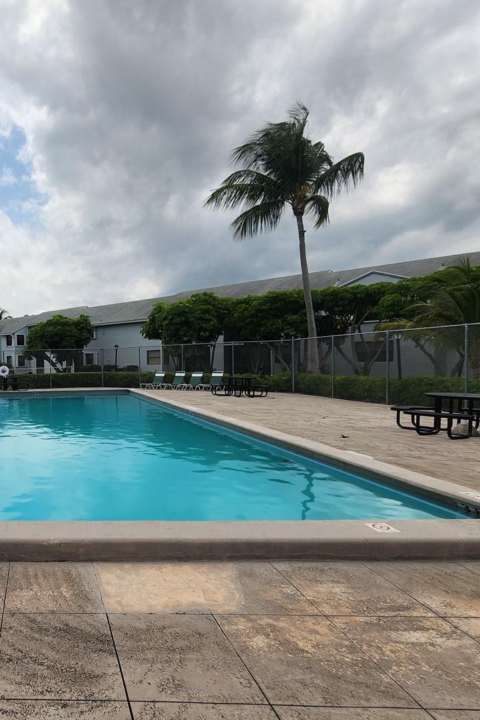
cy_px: 371
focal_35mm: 20
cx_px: 17
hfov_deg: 51.6
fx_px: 400
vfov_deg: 84.0
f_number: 2.2
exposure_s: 1/3977
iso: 50
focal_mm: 2.2
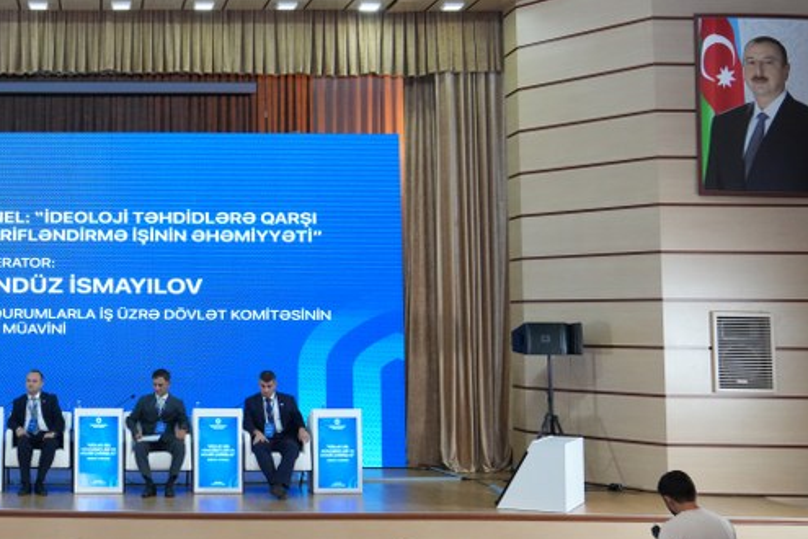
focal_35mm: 60
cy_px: 179
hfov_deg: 31.5
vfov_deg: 22.5
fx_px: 1347
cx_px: 52
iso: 4000
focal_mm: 29
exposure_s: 1/160
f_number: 4
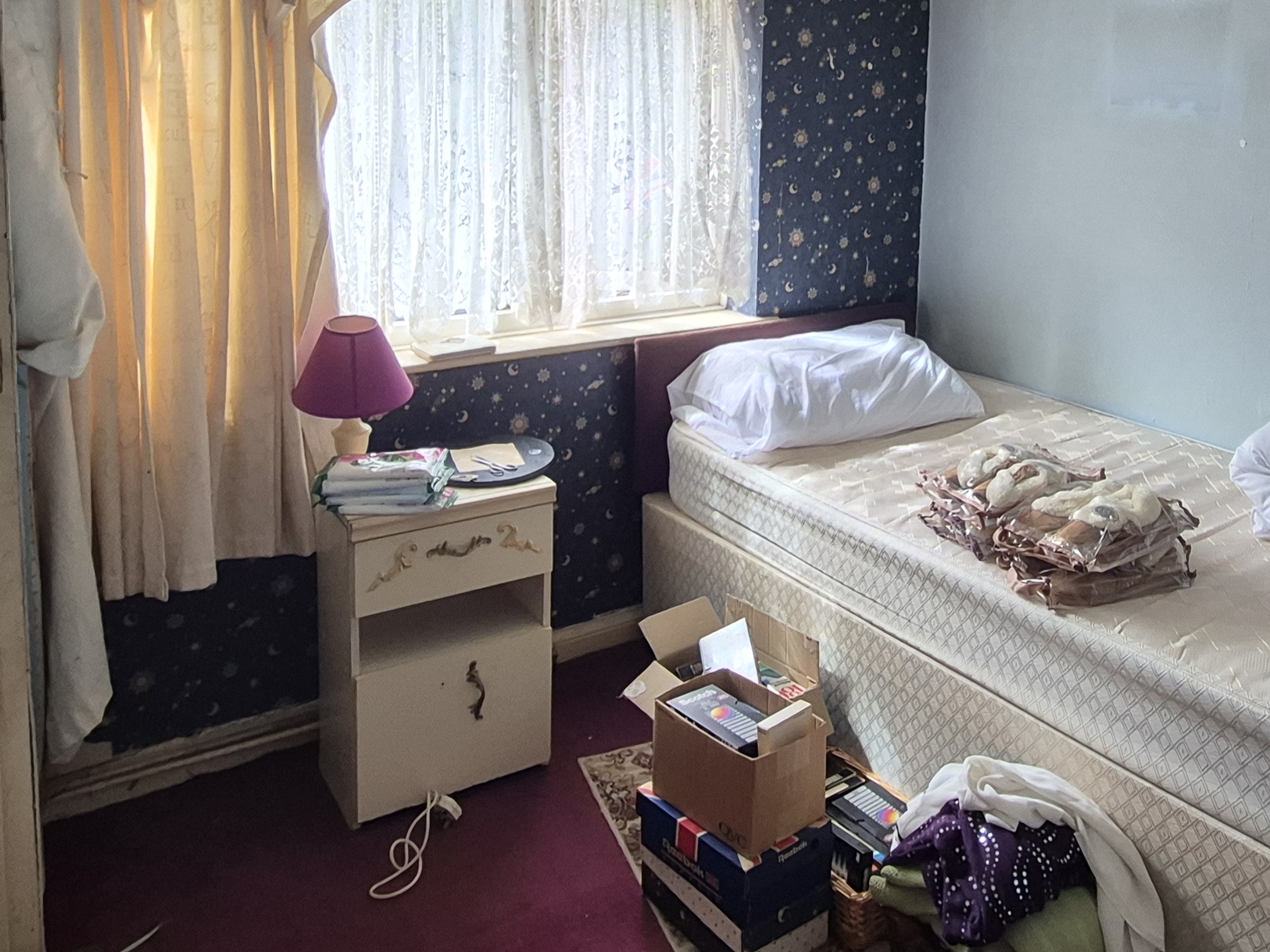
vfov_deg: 42.3
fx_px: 1174
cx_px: 792
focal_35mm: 32
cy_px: 197
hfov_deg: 56.1
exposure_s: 1/50
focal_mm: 1.74
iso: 80
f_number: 2.2
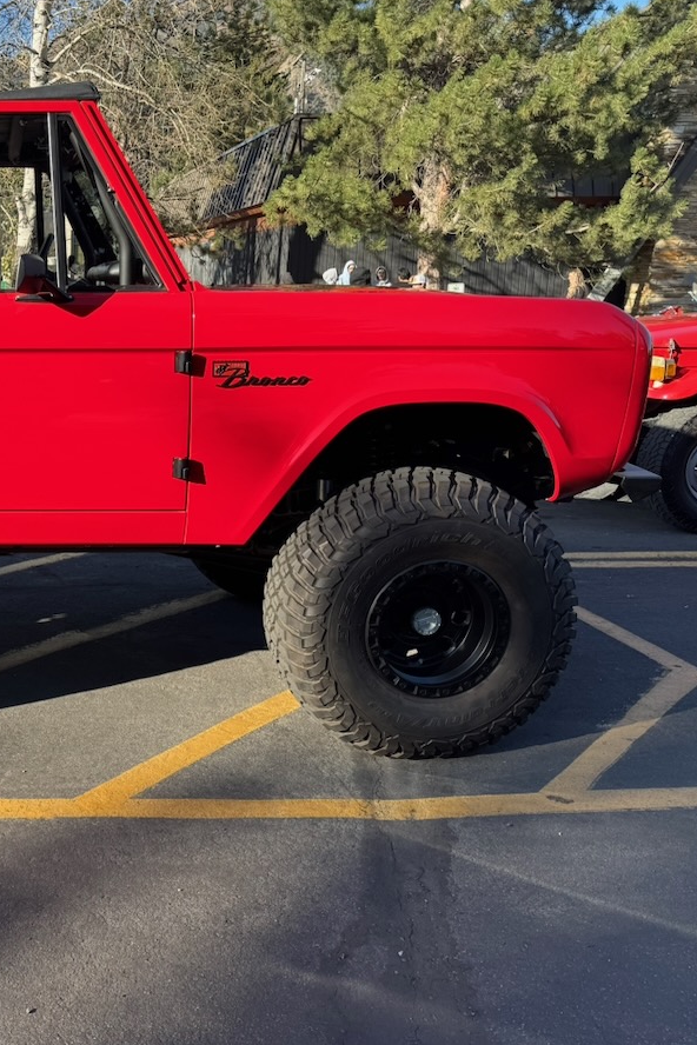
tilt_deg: -8.1
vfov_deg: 53.1
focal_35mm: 36
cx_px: 8
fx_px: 1045
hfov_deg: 33.8
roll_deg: +2.2
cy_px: 481
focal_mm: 6.76
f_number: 1.78
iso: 80
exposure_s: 1/966
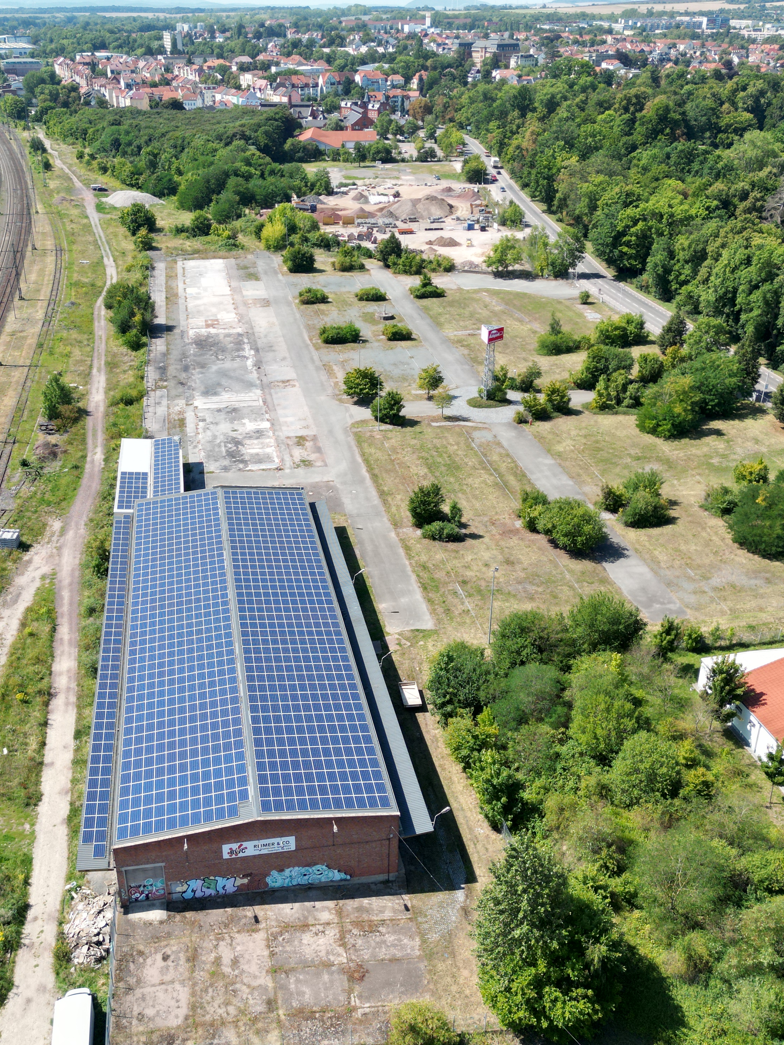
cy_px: 531
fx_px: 997
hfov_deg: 42.8
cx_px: 338
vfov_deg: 55.3
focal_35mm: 33
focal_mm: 6.72
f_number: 1.7
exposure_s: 1/2000
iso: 120
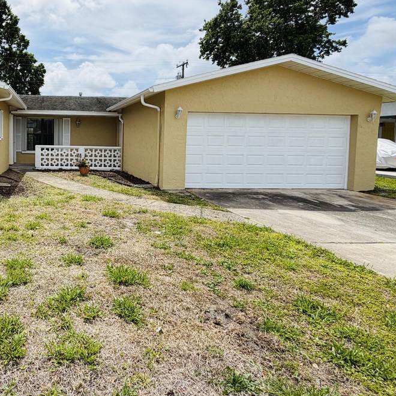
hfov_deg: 58.8
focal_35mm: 24
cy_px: 152
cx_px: 67
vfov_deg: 64.2
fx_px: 311
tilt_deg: -1.3
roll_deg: -0.8
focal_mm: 2.22
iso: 20
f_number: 2.2
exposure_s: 1/1211
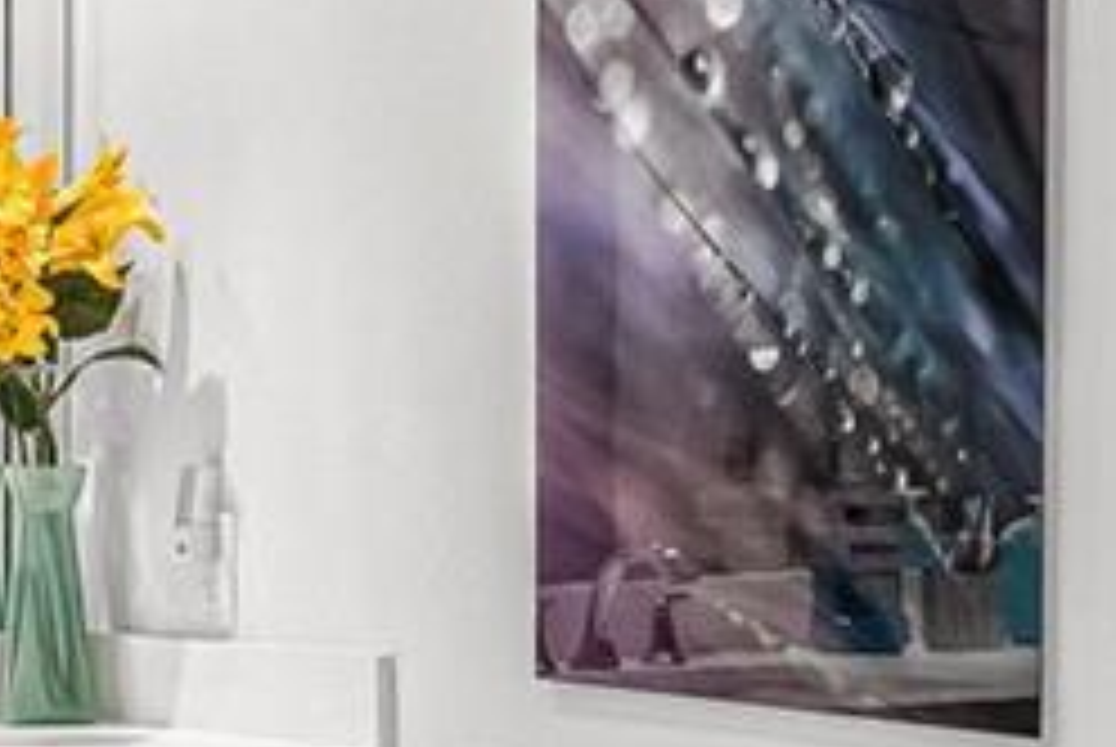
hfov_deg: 19.7
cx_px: 274
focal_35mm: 103
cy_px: 569
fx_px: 3197
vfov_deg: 13.3
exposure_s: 1/25
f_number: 9
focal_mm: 16
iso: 1000
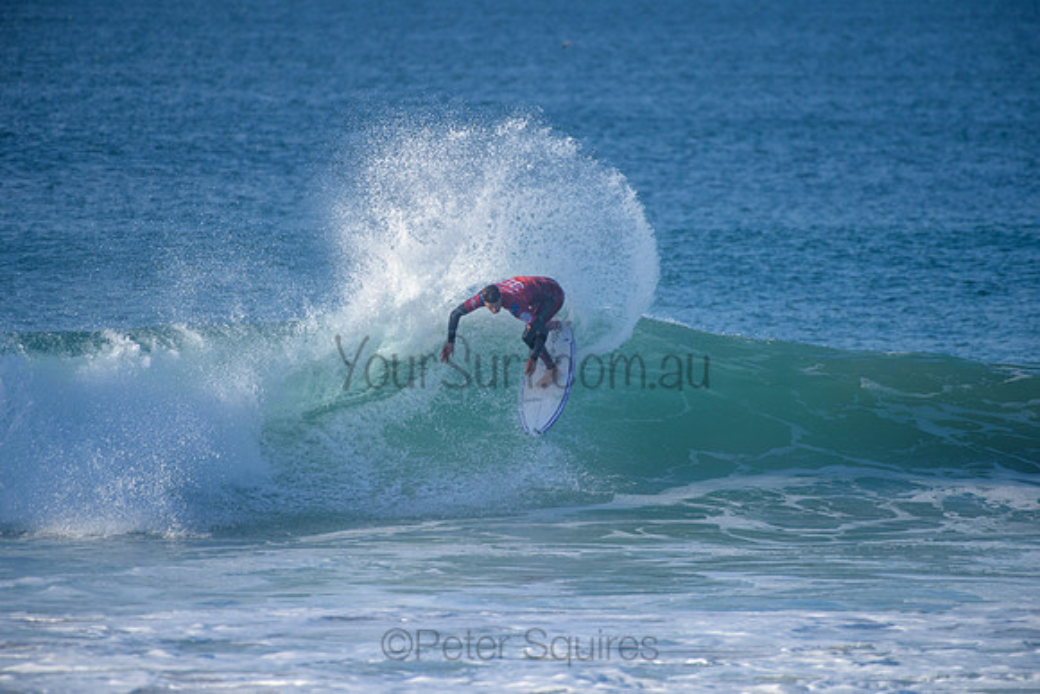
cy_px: 347
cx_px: 520
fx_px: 14949
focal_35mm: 517
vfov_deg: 2.7
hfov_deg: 4.0
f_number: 5.6
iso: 320
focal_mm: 500
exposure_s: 1/2000
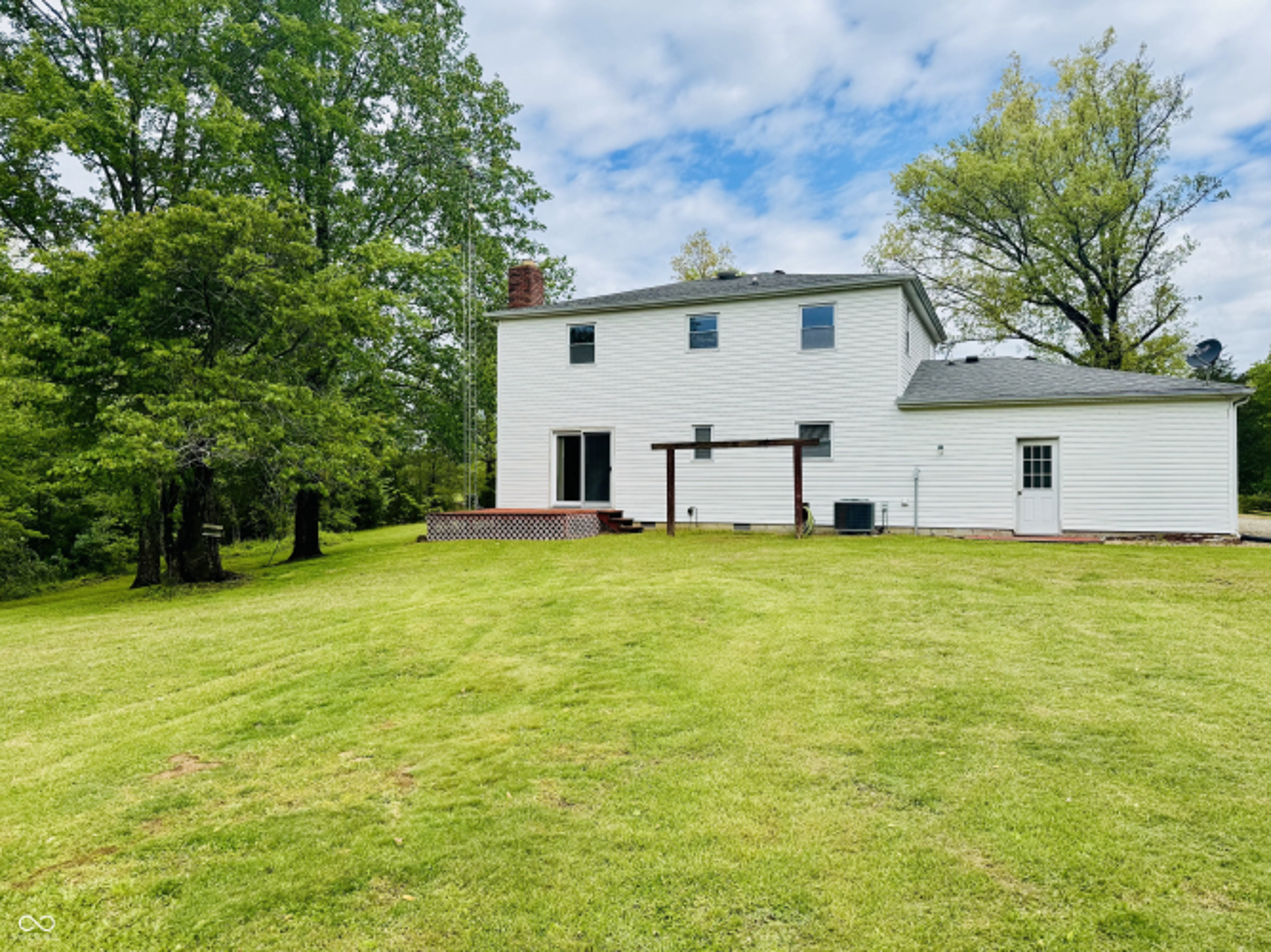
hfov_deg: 71.6
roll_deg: -0.6
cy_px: 476
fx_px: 881
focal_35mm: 24
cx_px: 636
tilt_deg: +1.2
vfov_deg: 56.8
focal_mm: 6.76
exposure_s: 1/3802
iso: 80
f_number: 1.78
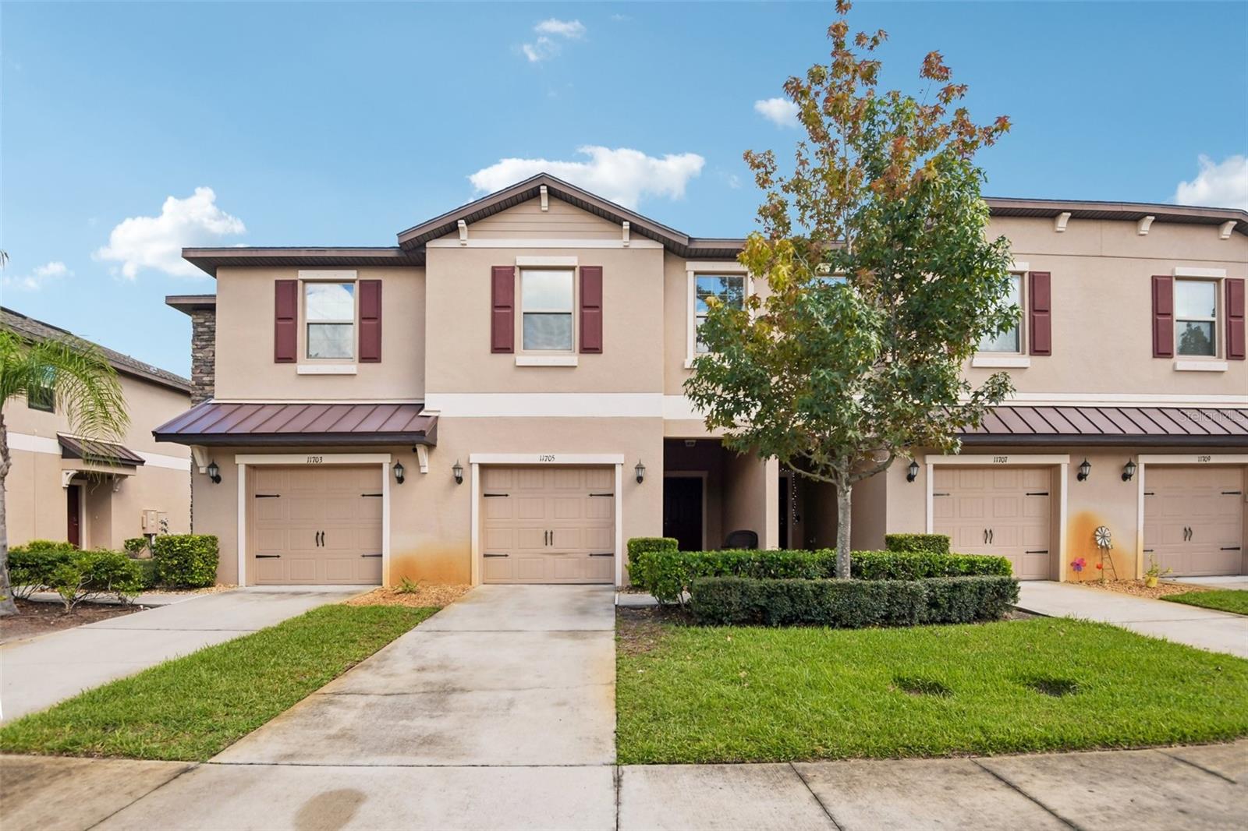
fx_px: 555
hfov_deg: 96.7
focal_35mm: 16
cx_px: 624
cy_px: 416
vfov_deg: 73.7
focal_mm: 16
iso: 400
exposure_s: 1/1000
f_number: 7.1
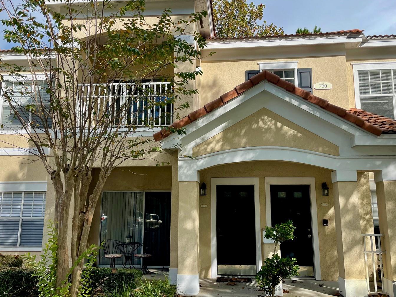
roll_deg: -0.7
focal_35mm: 31
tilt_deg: +10.5
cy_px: 150
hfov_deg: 58.4
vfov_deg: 45.4
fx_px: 355
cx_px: 203
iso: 32
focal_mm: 4.2
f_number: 1.6
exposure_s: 1/2747
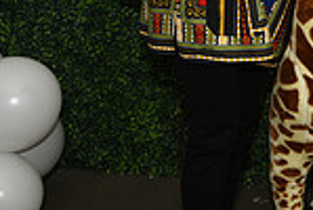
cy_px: -180
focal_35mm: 136
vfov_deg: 9.6
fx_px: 1185
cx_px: 416
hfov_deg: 14.4
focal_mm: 35
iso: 100
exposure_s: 1/60
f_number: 4
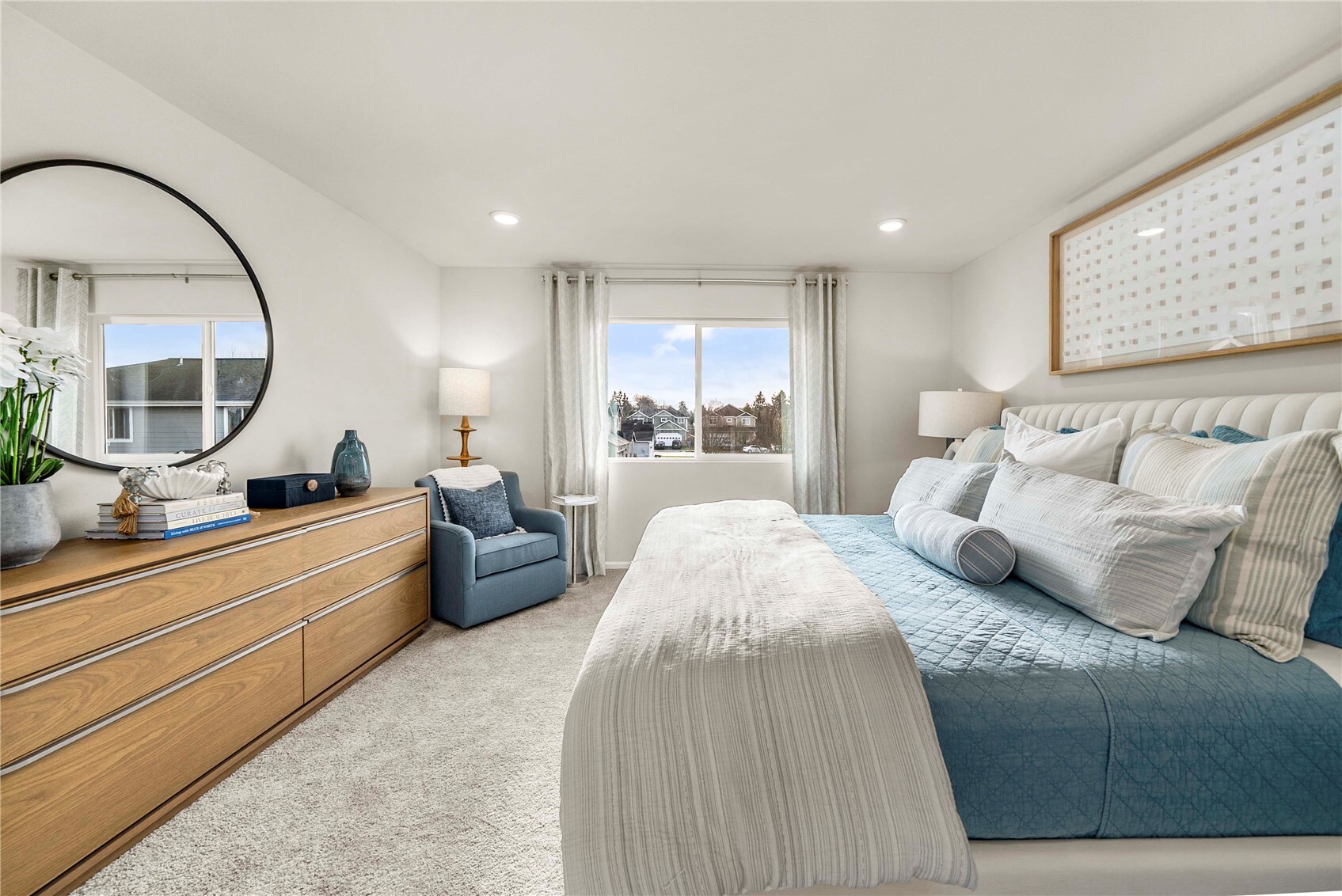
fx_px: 485
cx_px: 671
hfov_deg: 108.3
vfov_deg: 85.5
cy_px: 448
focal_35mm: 13
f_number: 7.1
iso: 640
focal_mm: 13
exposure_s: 1/30
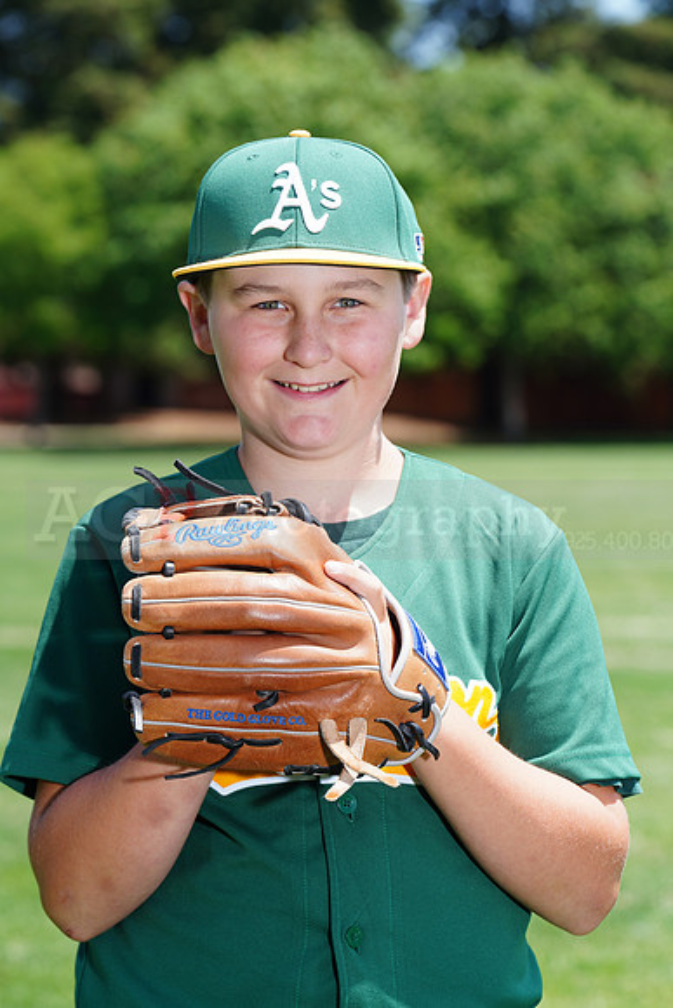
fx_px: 4680
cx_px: 336
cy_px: 504
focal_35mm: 167
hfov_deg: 8.2
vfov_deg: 12.3
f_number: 9
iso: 200
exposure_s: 1/200
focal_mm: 167
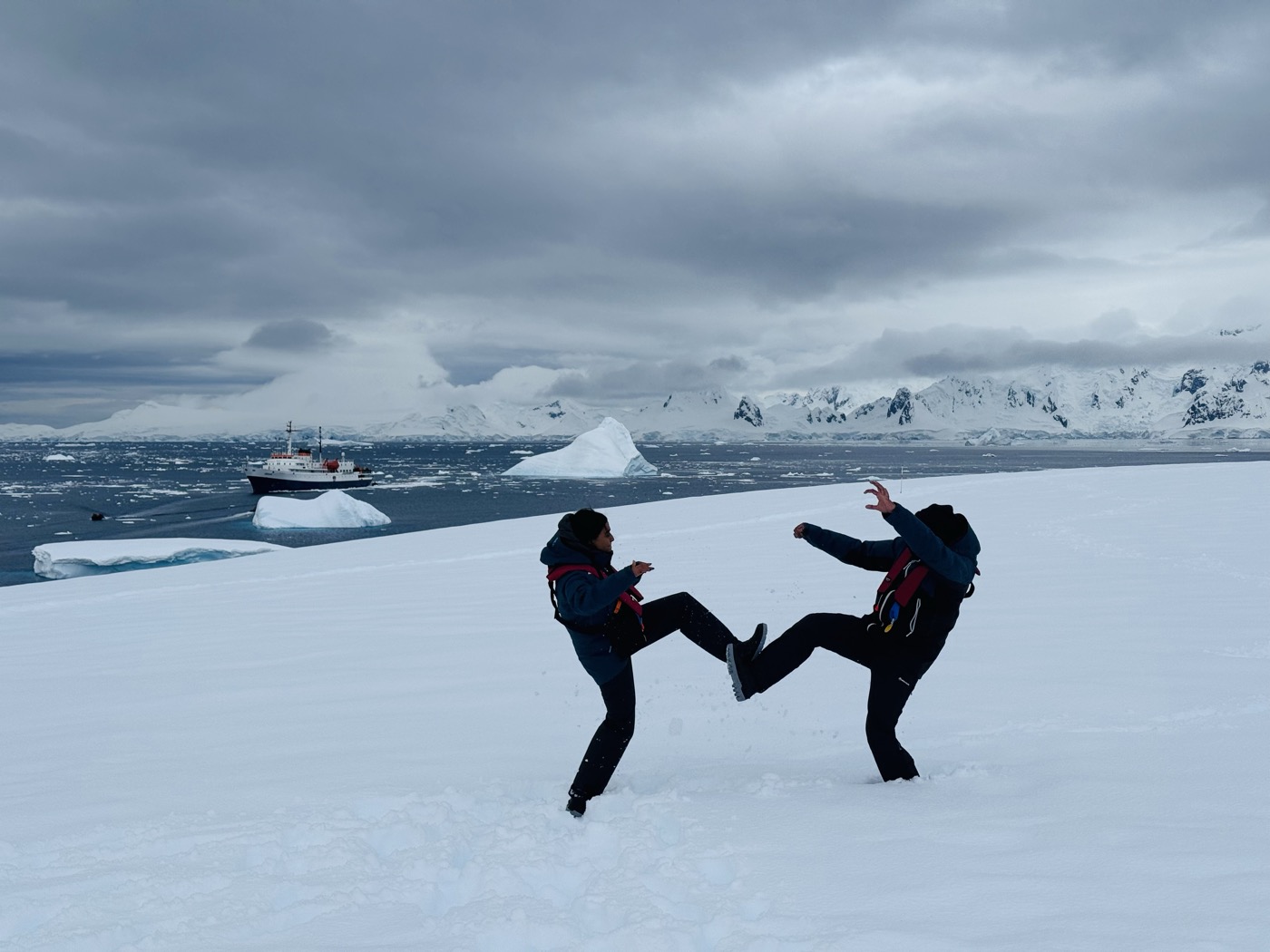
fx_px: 1761
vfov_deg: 30.3
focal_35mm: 48
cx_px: 635
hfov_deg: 39.7
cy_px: 476
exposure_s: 1/3425
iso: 64
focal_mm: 6.76
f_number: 1.78
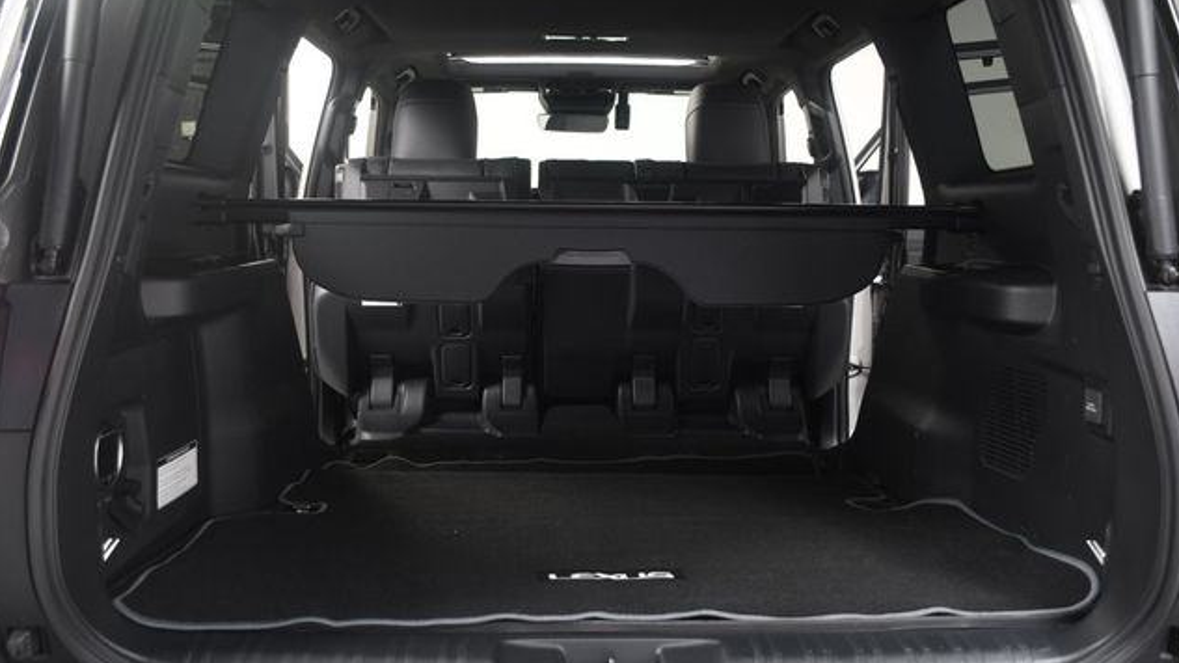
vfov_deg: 32.8
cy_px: 285
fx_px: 1125
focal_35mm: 36
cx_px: 589
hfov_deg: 55.3
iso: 100
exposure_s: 1/200
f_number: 3.8
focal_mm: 23
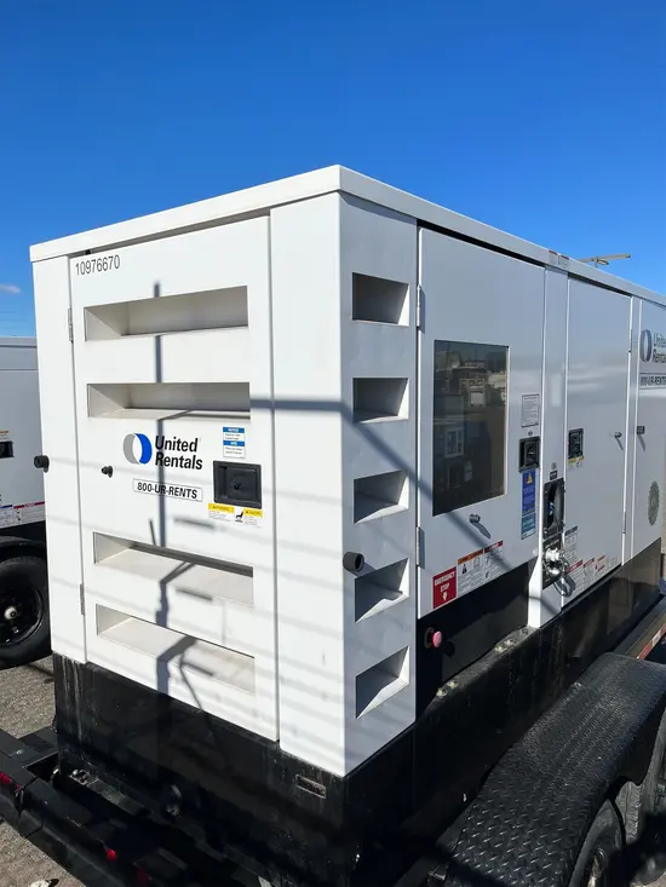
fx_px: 667
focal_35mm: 26
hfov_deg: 53.1
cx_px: 333
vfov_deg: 67.3
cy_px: 444
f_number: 1.6
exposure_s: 1/9901
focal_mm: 5.1
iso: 50
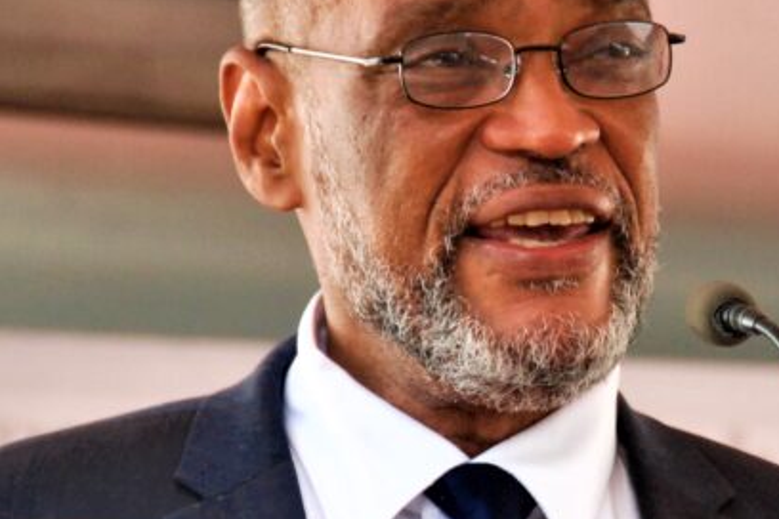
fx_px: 11468
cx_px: 640
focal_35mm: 530
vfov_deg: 2.6
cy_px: 357
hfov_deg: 3.9
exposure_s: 1/320
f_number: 5.6
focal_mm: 150
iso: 800
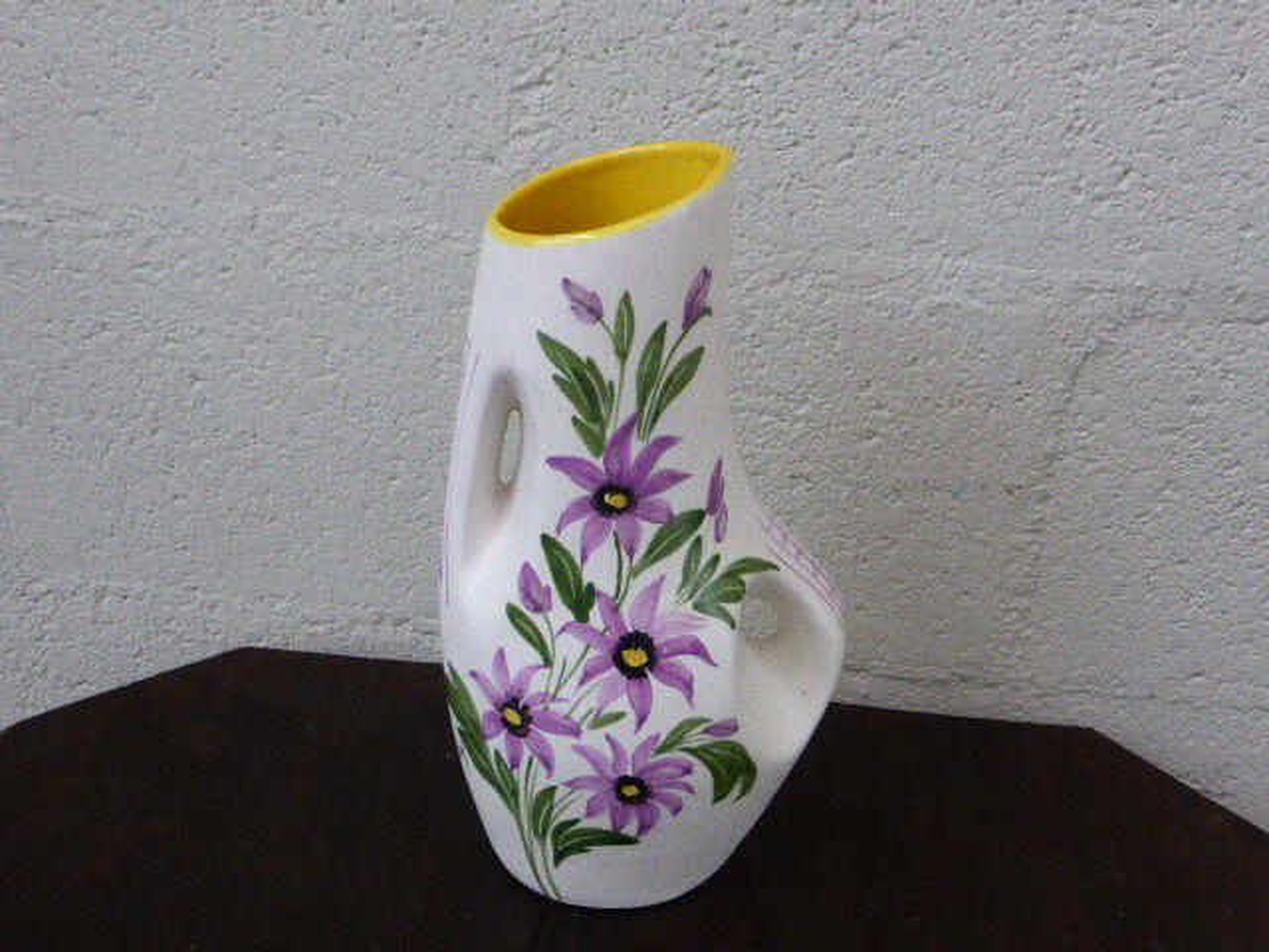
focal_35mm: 53
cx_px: 634
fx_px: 1943
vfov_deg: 27.5
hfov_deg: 36.2
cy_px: 476
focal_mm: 9
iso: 800
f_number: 4.4
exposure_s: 1/30
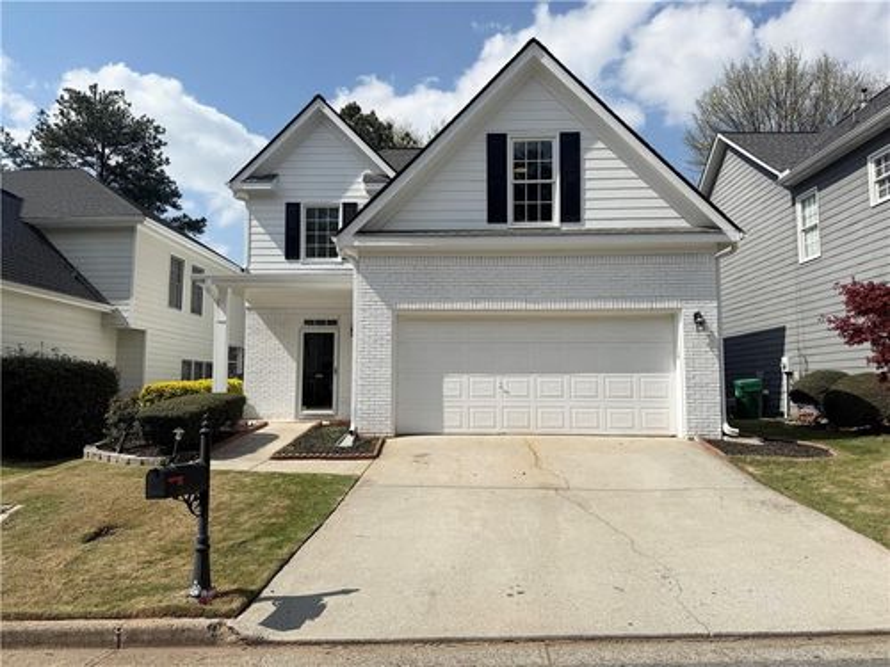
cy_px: 334
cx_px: 445
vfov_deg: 56.8
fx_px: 617
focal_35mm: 24
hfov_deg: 71.6
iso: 80
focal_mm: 6.76
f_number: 1.78
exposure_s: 1/9091
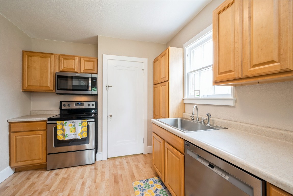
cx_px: 146
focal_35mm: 15
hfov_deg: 100.4
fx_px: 122
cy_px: 98
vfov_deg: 77.4
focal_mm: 15
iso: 200
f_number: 8
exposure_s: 1/8
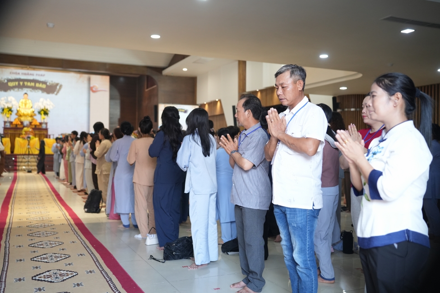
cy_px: 146
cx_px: 220
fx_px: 428
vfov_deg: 37.9
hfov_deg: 54.4
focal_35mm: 35
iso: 2000
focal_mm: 35
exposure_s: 1/320
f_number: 2.5
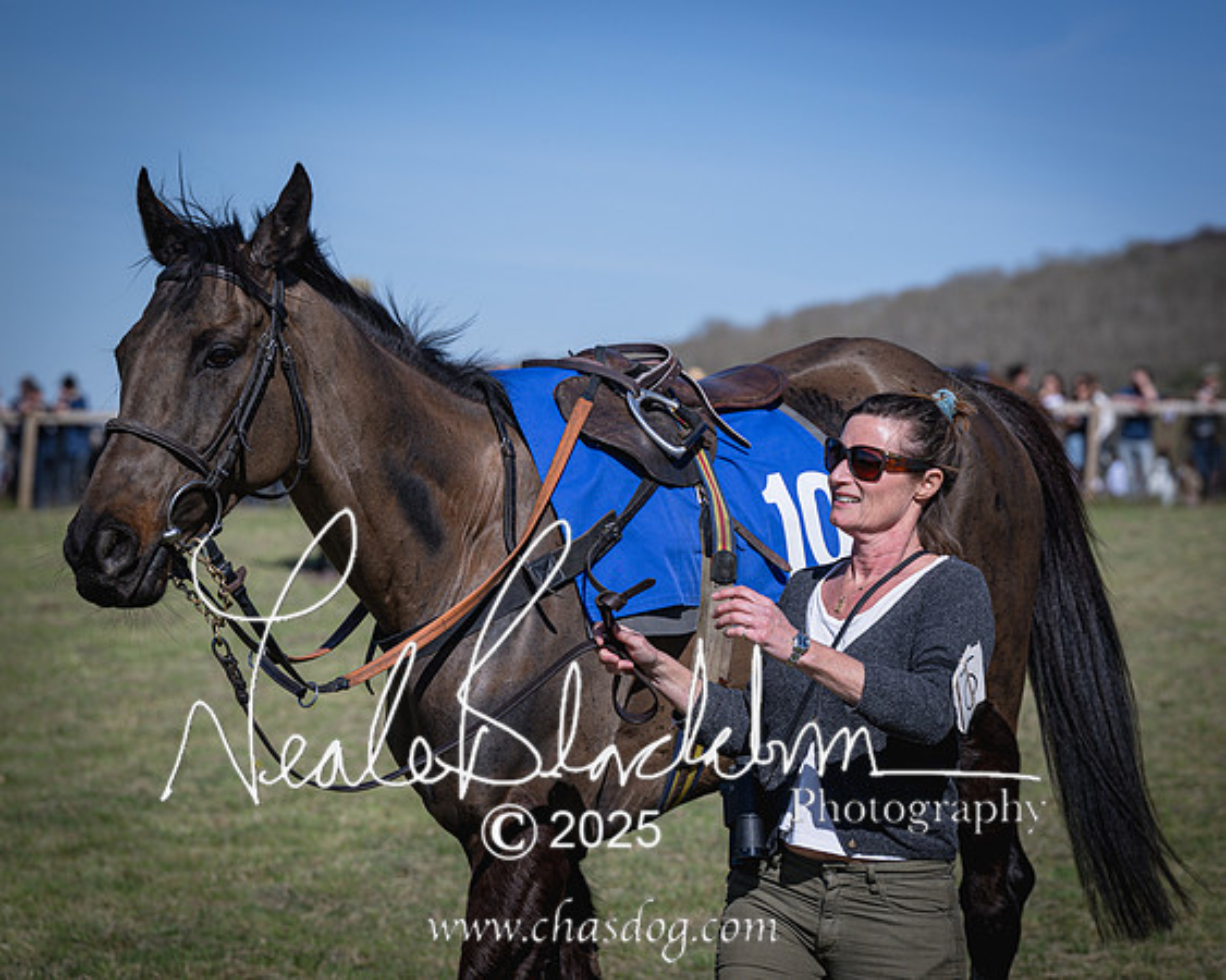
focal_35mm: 128
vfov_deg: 12.0
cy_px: 442
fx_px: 4658
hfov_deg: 15.0
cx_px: 842
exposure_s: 1/2000
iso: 100
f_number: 4
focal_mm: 90
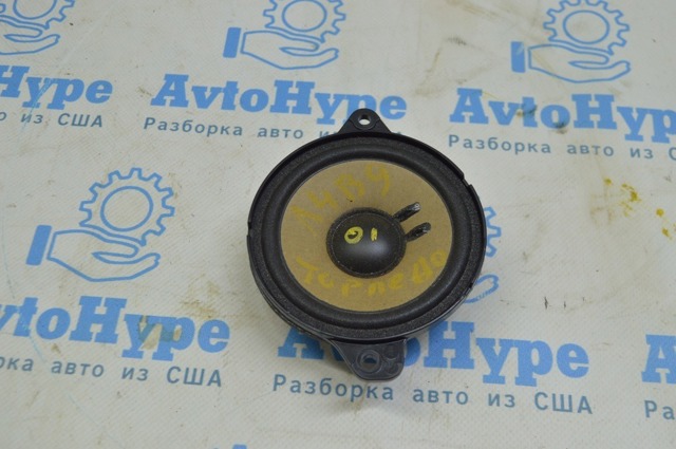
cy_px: 224
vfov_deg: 32.9
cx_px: 338
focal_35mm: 40
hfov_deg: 48.0
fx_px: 760
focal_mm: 27
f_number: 5.6
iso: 400
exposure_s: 1/40
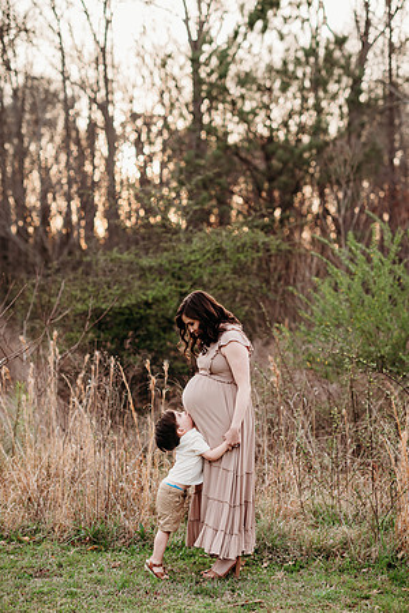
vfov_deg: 23.9
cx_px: 204
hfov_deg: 16.1
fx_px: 1448
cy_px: 306
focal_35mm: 85
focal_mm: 85
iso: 200
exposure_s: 1/400
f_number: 2.5
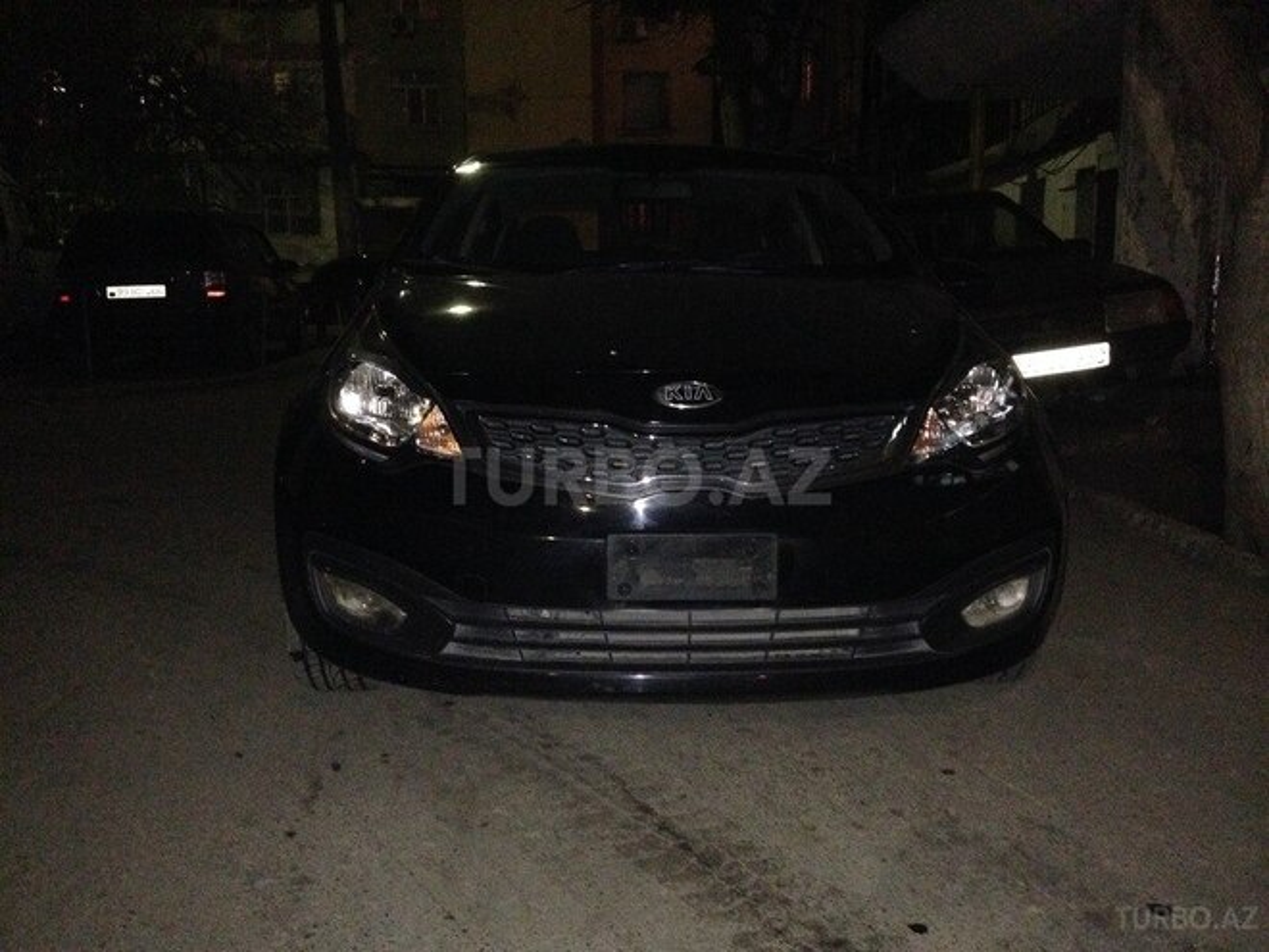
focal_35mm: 33
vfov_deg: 42.9
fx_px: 1210
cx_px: 634
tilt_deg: -8.8
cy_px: 476
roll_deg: -0.7
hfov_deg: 55.4
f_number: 2.4
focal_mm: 4.12
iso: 800
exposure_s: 1/16
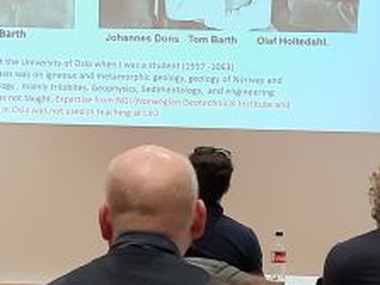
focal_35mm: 97
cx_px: 119
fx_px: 1064
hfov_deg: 20.2
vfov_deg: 15.2
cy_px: 208
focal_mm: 3.93
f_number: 1.7
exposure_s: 1/50
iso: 200
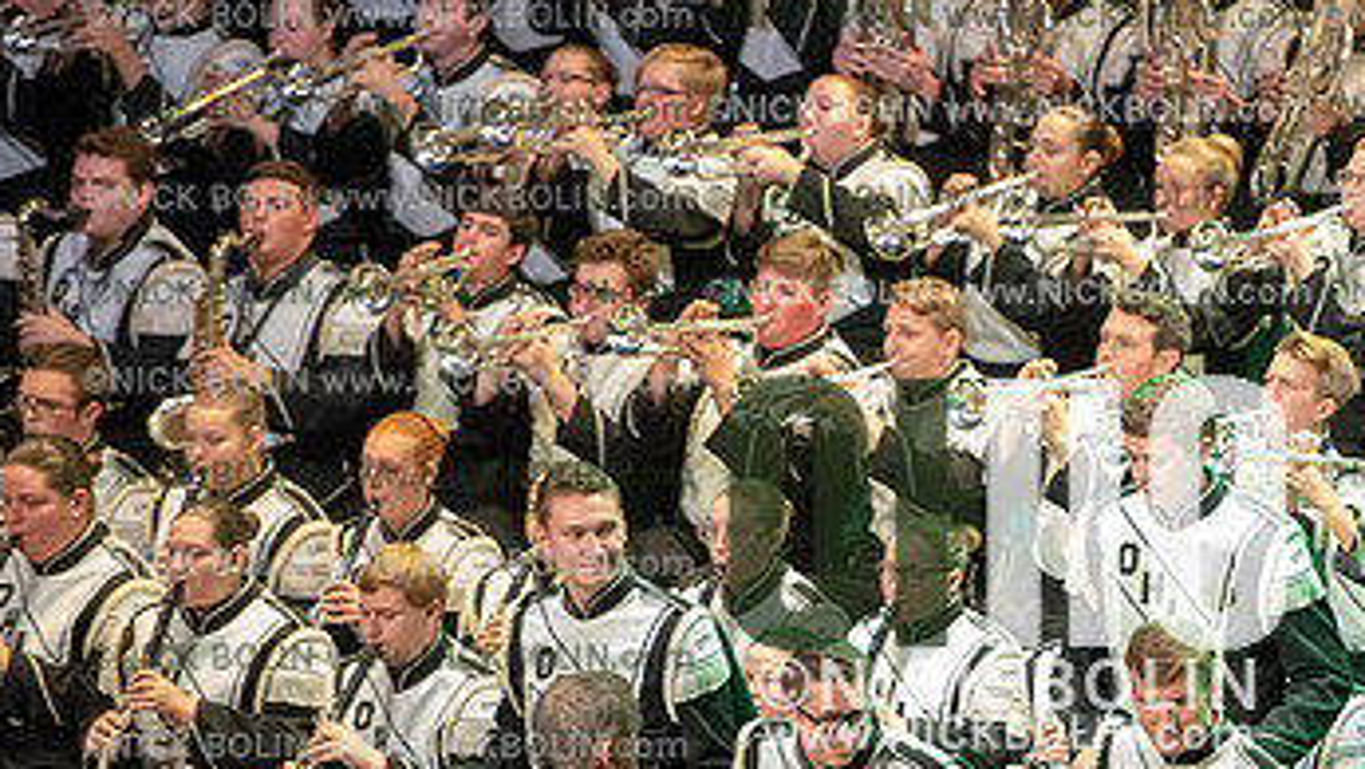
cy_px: 564
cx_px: 1006
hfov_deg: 6.1
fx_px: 12710
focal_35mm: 351
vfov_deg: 3.5
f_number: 2.8
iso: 8000
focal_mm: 200
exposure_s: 1/640
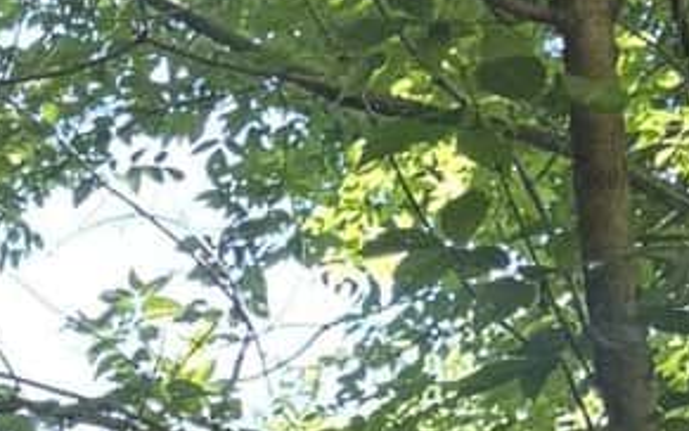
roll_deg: +3.3
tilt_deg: +10.1
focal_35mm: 210
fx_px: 3944
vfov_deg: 6.0
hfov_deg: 9.7
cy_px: 1023
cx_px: -272
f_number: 1.78
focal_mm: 6.76
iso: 100
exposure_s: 1/121
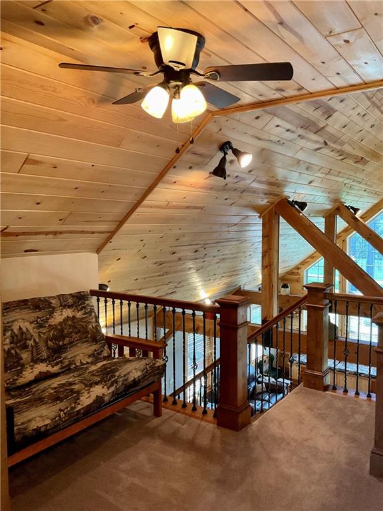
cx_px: 192
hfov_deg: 48.2
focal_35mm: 29
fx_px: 428
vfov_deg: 61.7
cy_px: 256
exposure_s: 1/60
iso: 200
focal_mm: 3
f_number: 1.8
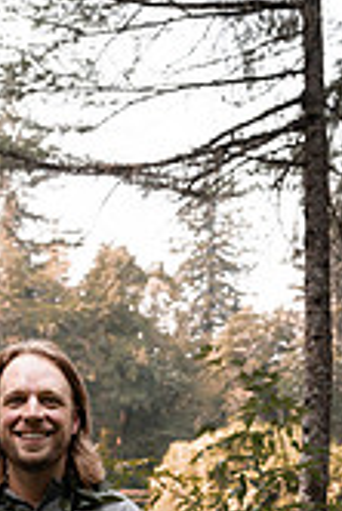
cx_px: -83
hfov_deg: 19.6
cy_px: 585
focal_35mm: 65
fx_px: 924
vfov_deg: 27.8
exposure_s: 1/640
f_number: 2.8
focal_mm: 24
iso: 250
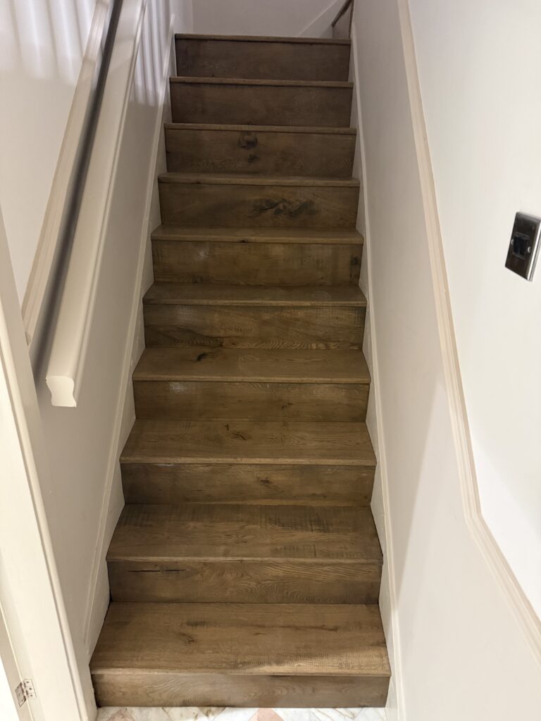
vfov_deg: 71.6
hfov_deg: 56.8
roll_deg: -1.0
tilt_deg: -25.2
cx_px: 270
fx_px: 500
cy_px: 360
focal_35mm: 24
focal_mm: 6.76
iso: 800
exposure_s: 1/33
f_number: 1.78
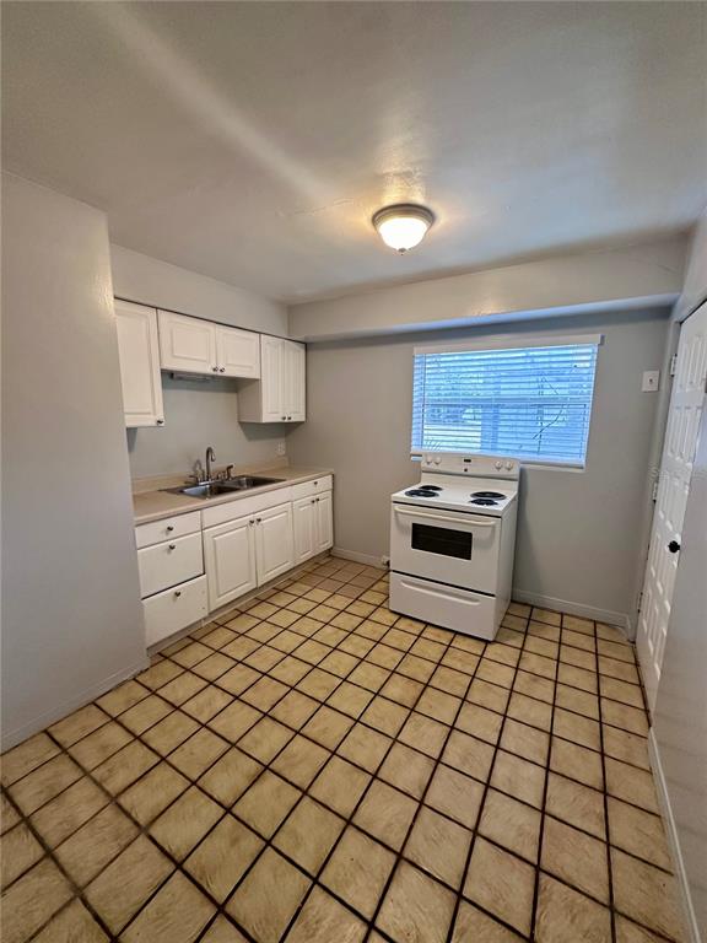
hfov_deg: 85.7
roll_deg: -1.1
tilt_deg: -9.5
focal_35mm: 14
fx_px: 381
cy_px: 472
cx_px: 354
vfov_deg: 102.1
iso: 250
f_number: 2.2
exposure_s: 1/60
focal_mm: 2.22
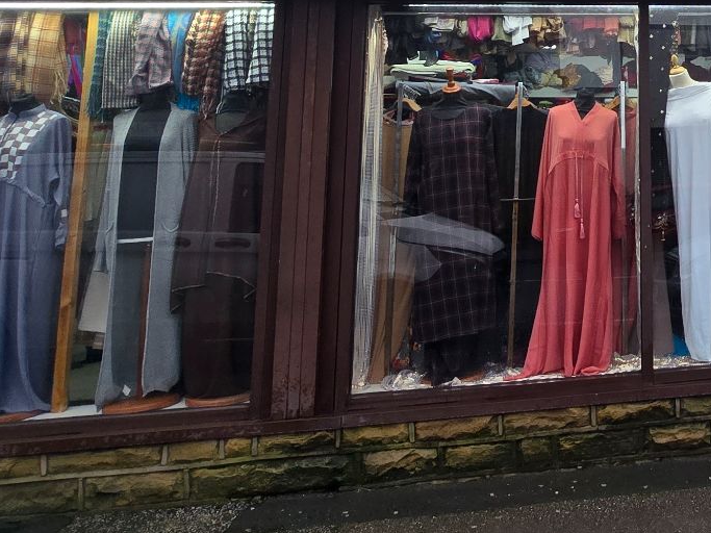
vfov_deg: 33.9
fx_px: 801
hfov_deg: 39.3
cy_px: 10
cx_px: 782
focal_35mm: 39
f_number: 2.2
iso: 50
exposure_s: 1/178
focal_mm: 2.2
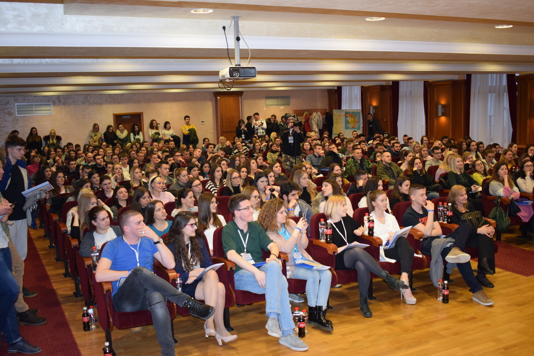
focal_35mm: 38
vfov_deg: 35.5
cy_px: 178
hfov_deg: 51.3
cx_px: 267
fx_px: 556
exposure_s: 1/60
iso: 900
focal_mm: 25
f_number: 4
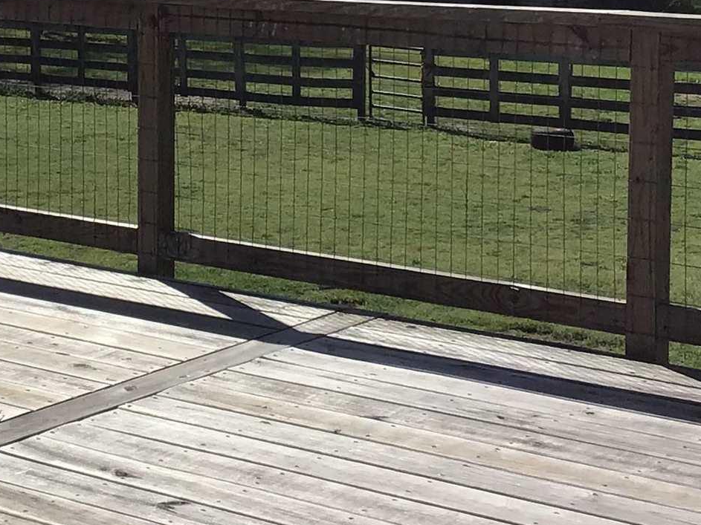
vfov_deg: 14.3
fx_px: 2045
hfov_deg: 19.3
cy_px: -47
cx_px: 158
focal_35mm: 101
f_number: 2.4
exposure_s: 1/2262
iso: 25
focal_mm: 3.3
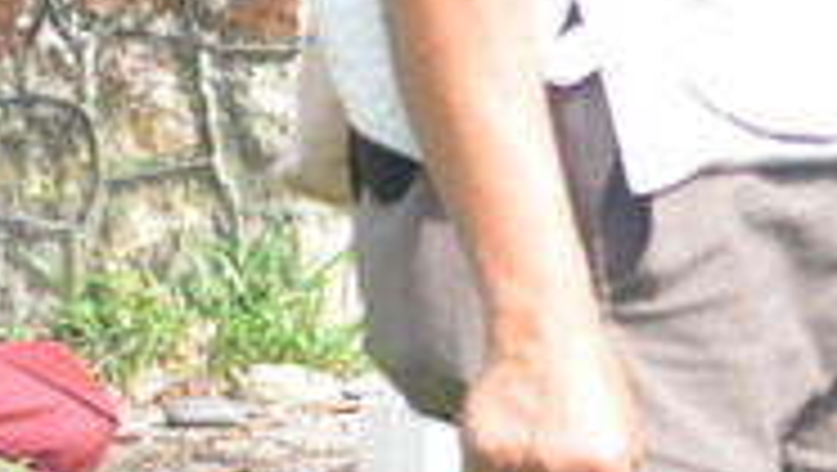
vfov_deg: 3.3
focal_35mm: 370
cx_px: 1238
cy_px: -427
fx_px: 8224
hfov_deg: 5.8
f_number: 5
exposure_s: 1/125
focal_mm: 55
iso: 250
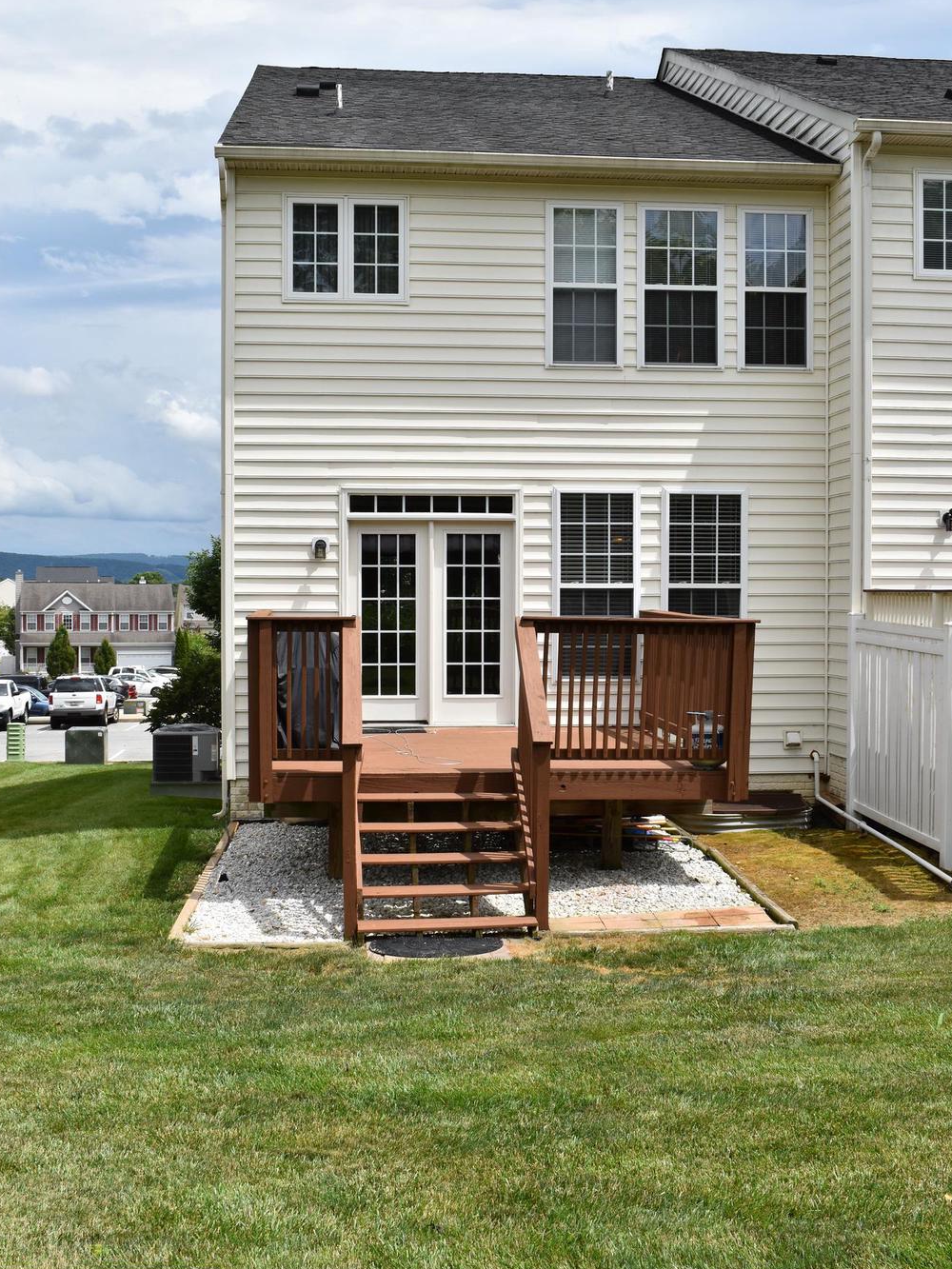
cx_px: 479
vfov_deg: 45.2
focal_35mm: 42
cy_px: 620
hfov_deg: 34.7
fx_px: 1524
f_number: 11
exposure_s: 1/500
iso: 200
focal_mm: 25
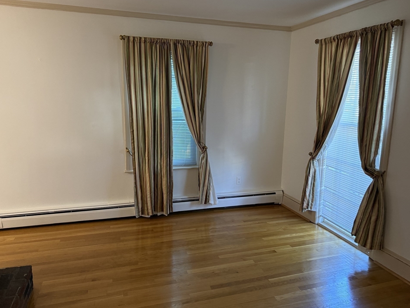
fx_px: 308
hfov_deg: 67.3
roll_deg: -1.2
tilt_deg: -9.7
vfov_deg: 53.1
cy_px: 150
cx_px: 210
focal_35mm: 26
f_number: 1.78
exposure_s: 1/60
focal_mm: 6.76
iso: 400
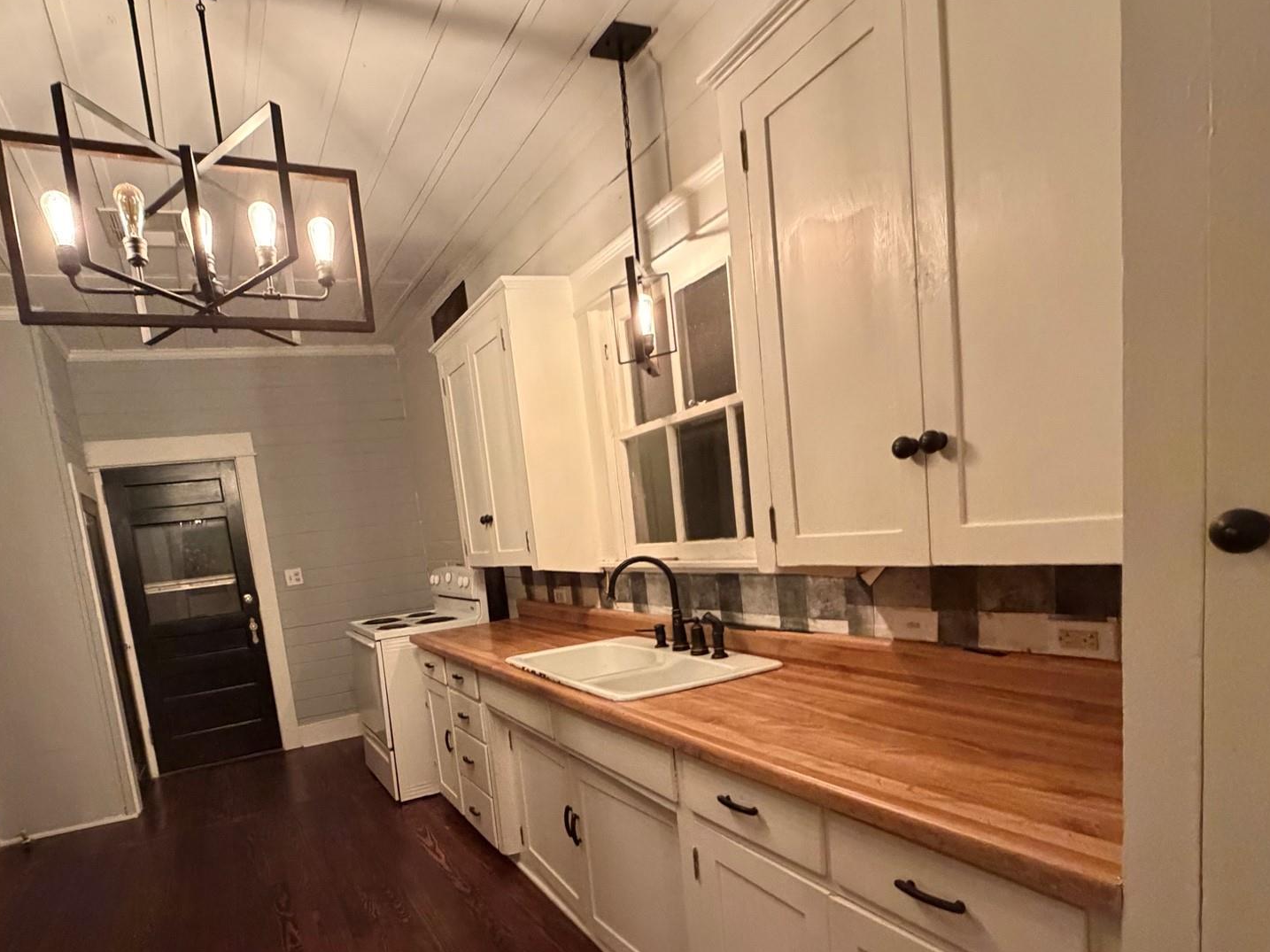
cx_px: 502
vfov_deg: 64.4
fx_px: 734
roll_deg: +7.4
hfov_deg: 80.7
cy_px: 628
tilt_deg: -6.7
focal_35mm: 20
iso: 1000
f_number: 2.2
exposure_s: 1/60
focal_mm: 2.22
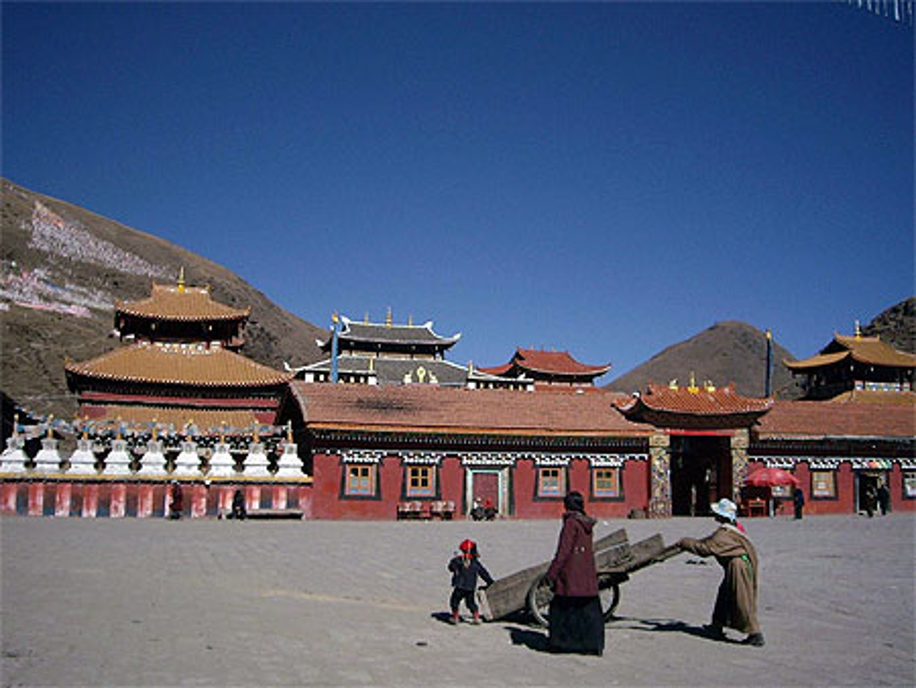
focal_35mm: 38
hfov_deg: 49.0
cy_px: 344
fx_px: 1006
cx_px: 458
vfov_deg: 37.8
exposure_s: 1/1250
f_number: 4.3
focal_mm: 6.2
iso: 64
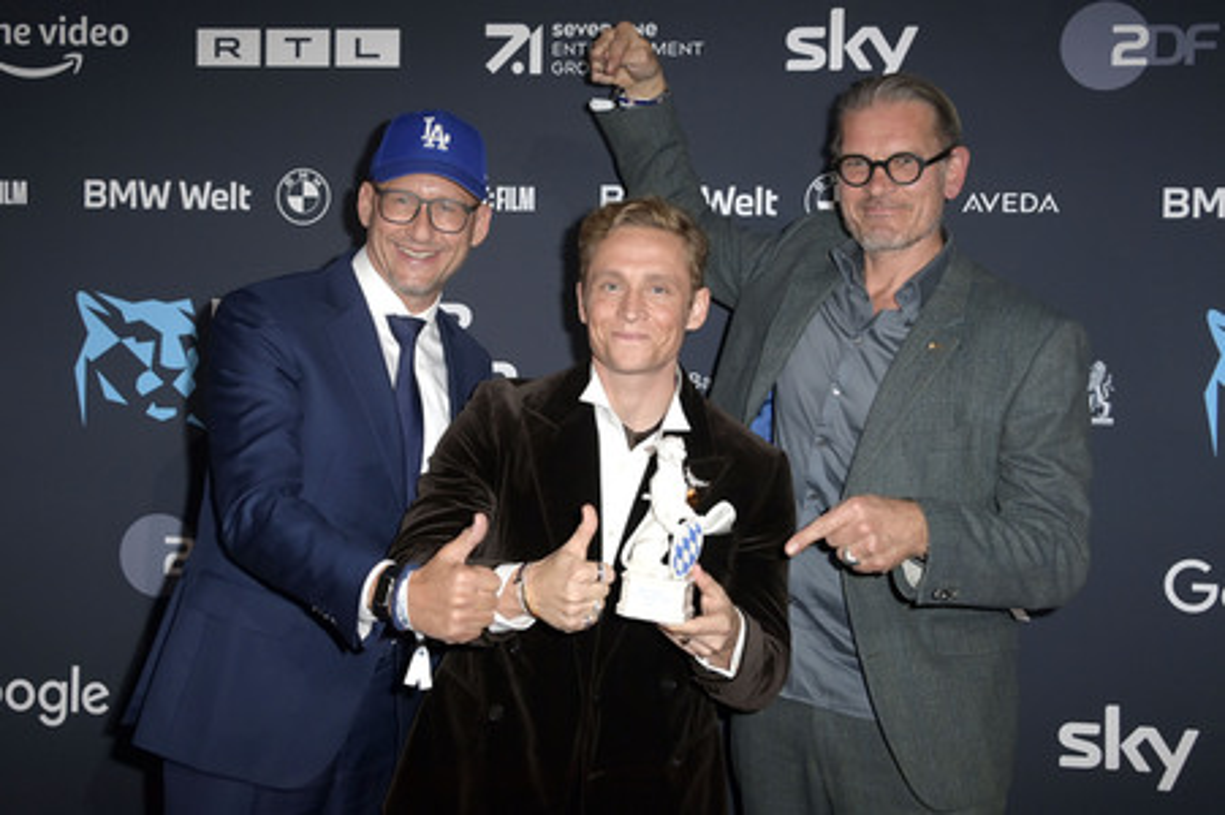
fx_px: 1496
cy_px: 408
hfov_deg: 44.5
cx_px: 612
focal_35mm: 44
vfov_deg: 30.5
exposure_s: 1/250
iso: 1600
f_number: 5.6
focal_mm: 44
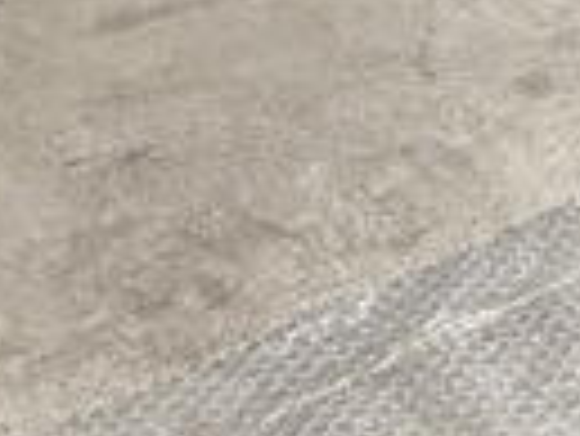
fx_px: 2163
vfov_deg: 10.9
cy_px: 739
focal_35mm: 129
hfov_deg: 14.0
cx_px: 940
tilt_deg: -48.0
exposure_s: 1/50
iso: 160
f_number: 1.8
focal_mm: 4.25
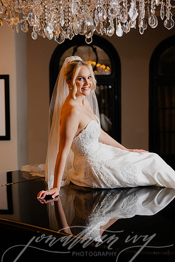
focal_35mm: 50
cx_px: 88
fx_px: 365
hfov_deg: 27.0
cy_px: 131
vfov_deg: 39.6
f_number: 2.8
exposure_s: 1/200
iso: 400
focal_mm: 50
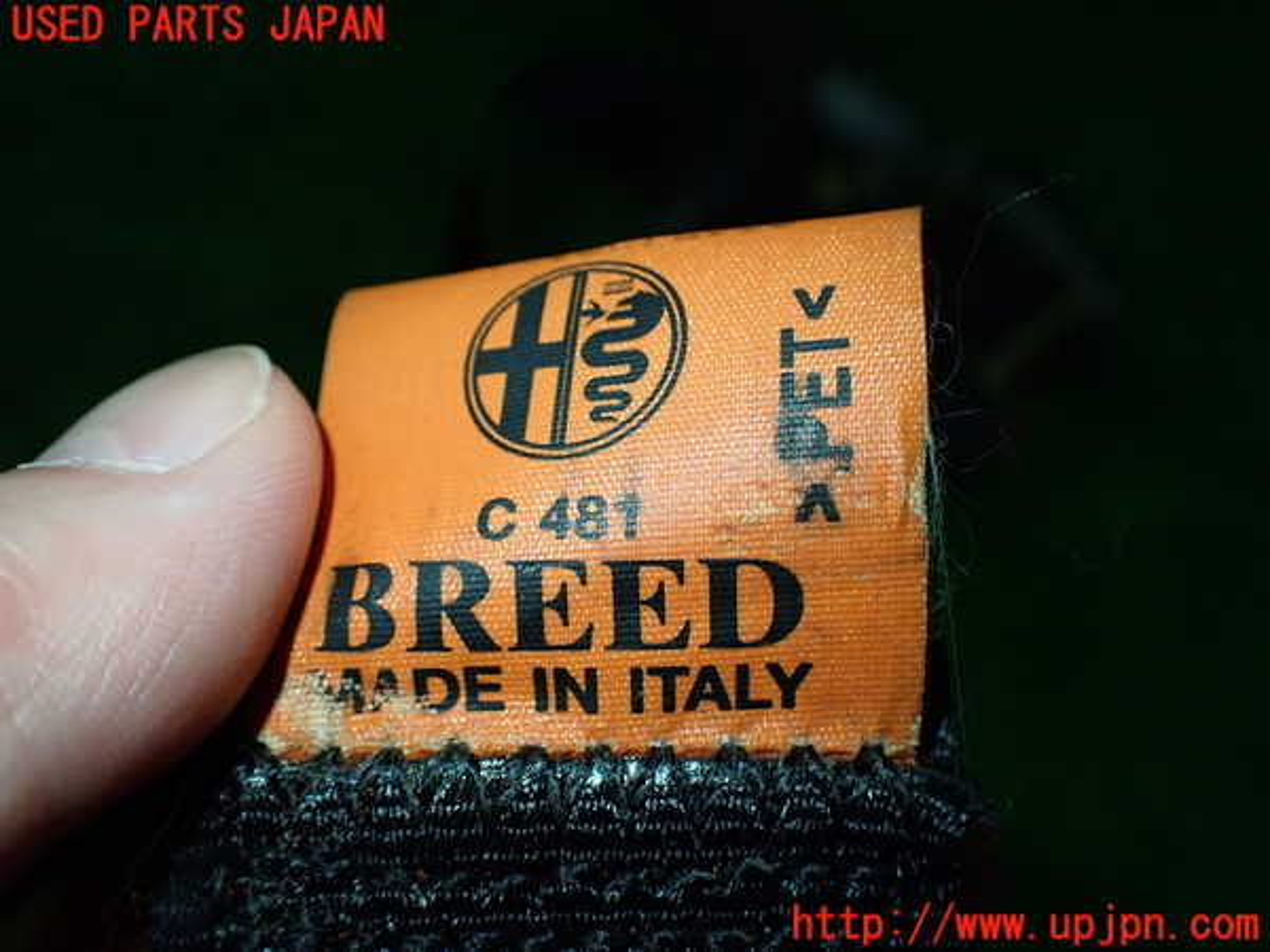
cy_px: 476
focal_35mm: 30
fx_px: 1101
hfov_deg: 60.0
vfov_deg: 46.8
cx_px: 635
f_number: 2.3
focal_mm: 5.4
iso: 250
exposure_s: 1/125
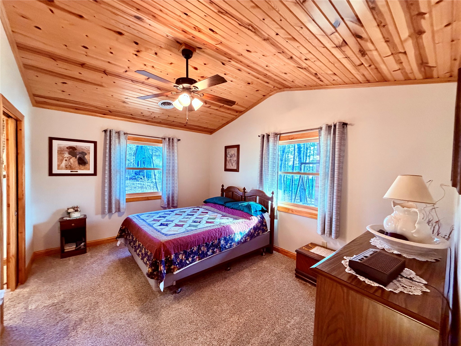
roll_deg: -0.9
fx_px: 186
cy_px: 173
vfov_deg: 85.7
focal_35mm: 14
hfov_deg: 102.1
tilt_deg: -1.1
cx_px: 230
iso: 640
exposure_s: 1/60
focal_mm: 2.22
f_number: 2.2
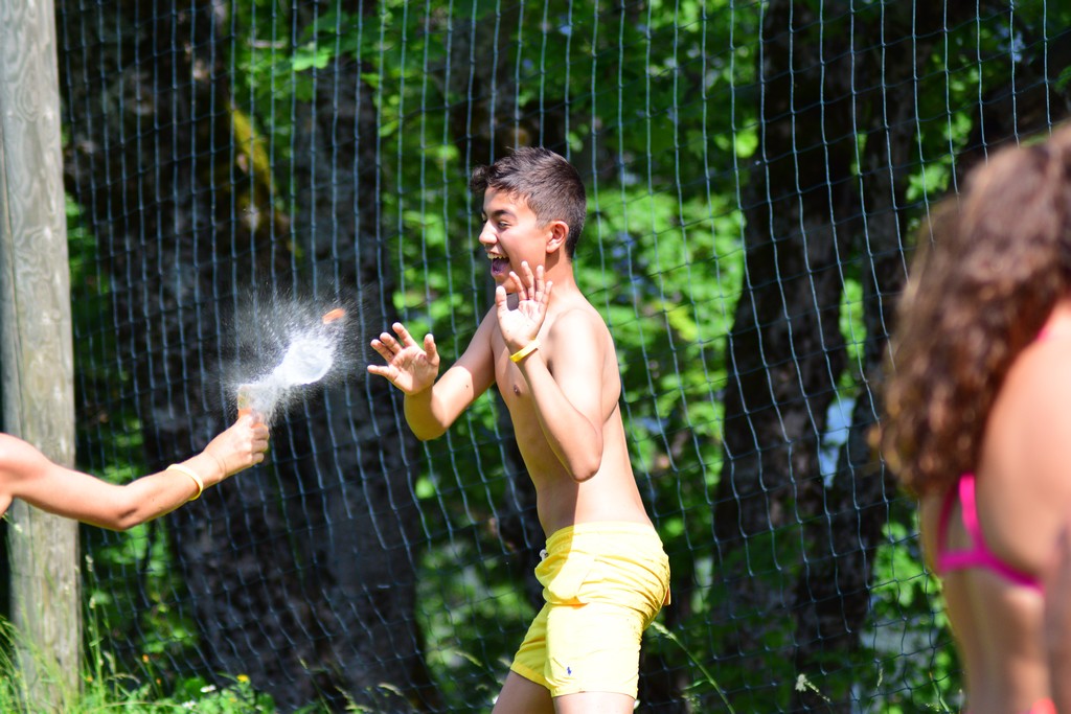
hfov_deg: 11.0
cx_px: 536
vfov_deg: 7.3
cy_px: 357
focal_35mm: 188
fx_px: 5579
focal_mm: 125
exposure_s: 1/1250
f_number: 4.5
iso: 400
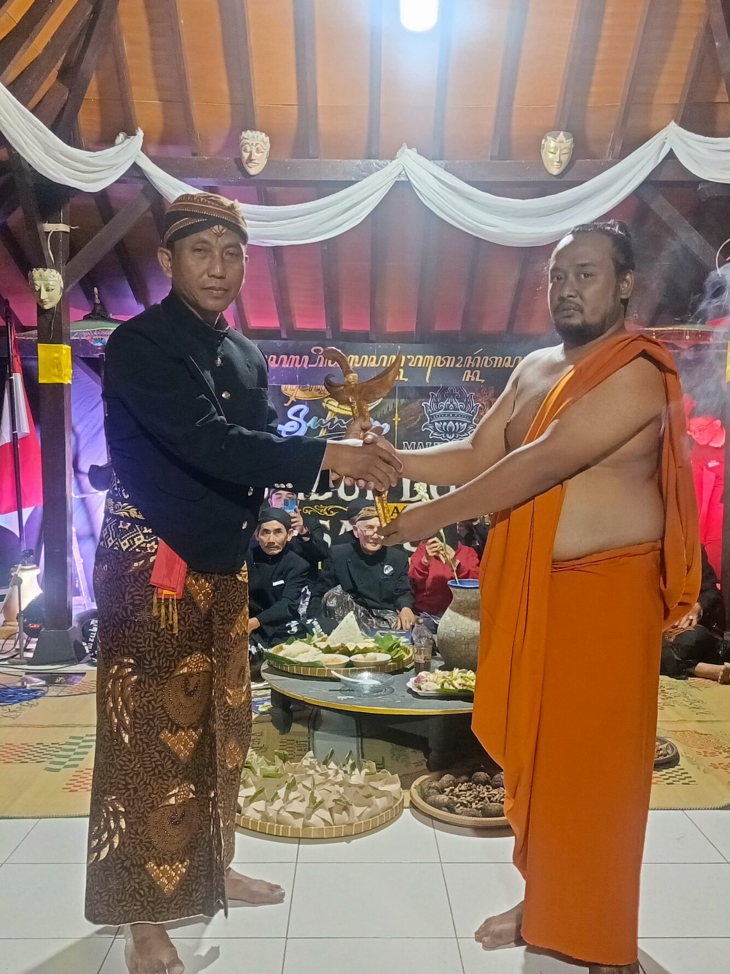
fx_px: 928
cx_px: 367
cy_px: 509
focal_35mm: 33
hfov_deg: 42.9
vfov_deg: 55.3
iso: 5190
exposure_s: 1/25
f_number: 1.75
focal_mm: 5.25
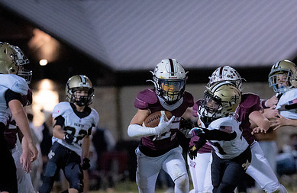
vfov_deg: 3.2
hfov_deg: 4.9
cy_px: 134
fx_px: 3472
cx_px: 206
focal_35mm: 424
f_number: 2.8
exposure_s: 1/1000
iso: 12800
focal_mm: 200
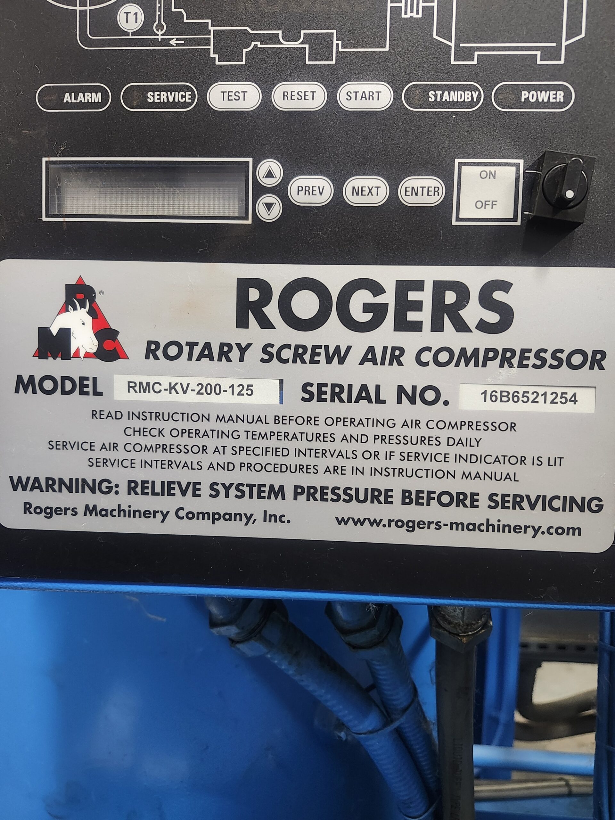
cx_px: 308
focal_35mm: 23
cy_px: 410
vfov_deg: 73.9
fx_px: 545
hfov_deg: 58.9
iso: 500
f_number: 1.8
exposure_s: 1/24
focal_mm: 5.54
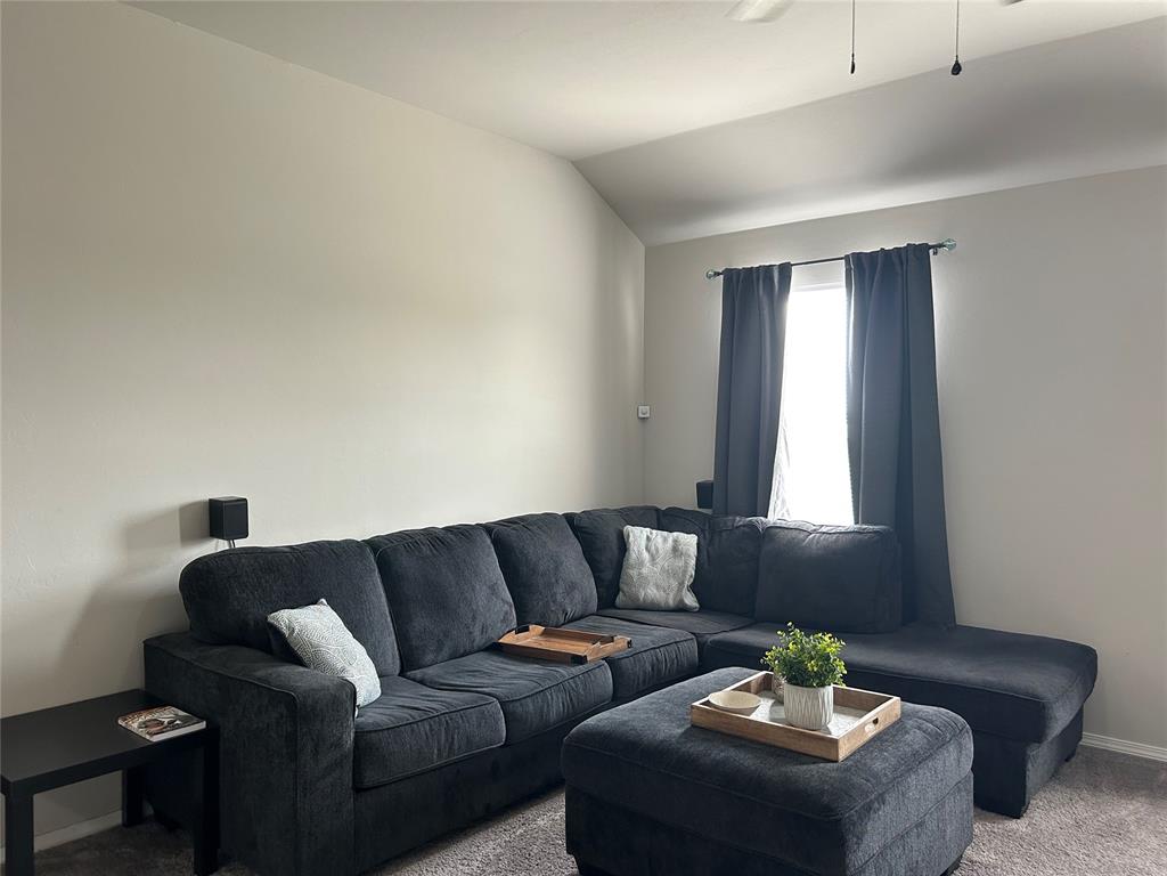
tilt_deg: -1.8
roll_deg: +0.5
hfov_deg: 67.3
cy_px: 438
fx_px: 877
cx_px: 584
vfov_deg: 53.1
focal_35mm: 26
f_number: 1.5
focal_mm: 5.7
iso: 125
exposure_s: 1/120
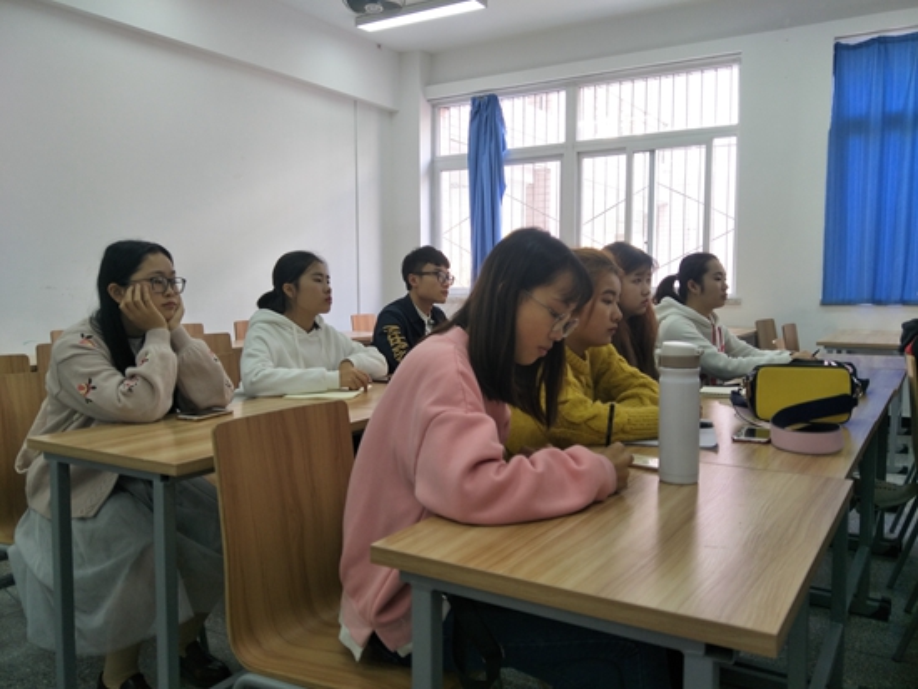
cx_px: 459
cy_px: 344
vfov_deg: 56.9
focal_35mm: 24
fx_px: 637
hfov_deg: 71.6
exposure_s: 1/100
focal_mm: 4.1
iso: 140
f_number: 1.7
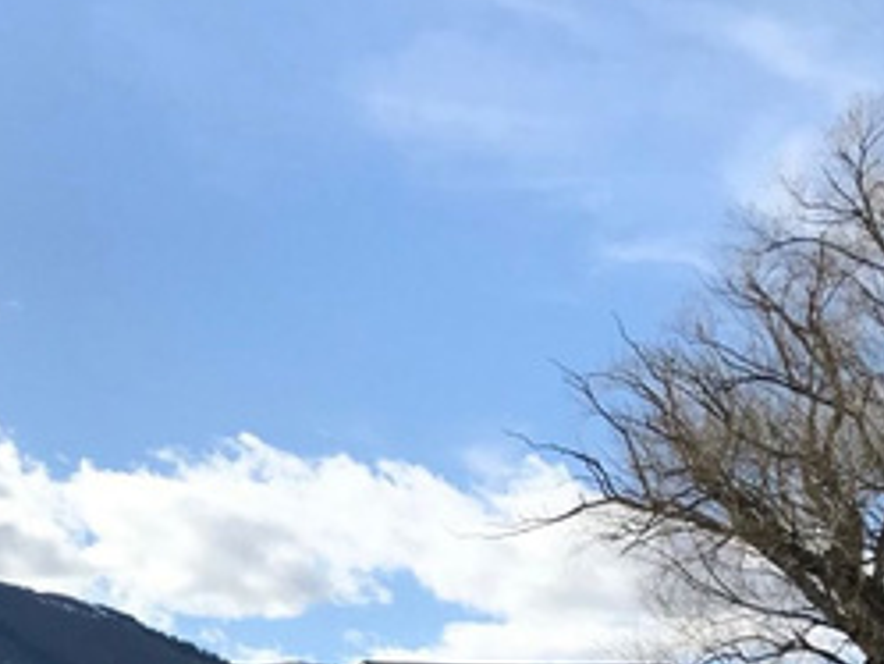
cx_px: -67
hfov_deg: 25.2
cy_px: 660
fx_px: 1840
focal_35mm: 72
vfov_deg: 19.9
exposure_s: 1/3300
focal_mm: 3.99
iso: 20
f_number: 1.8
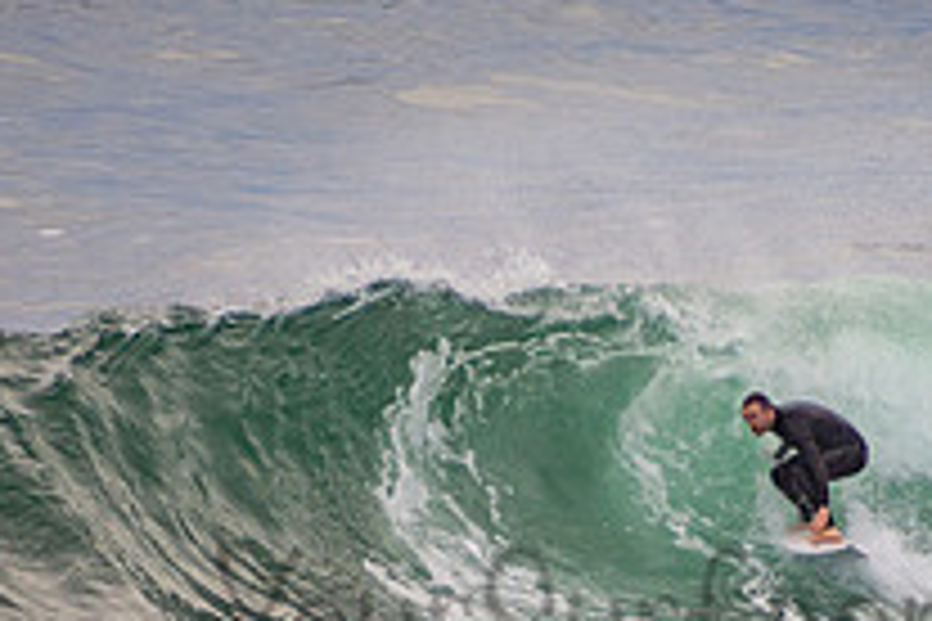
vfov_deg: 0.8
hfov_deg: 1.2
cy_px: 578
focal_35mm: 1678
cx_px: 680
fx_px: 43438
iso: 400
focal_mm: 400
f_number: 5.6
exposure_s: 1/800
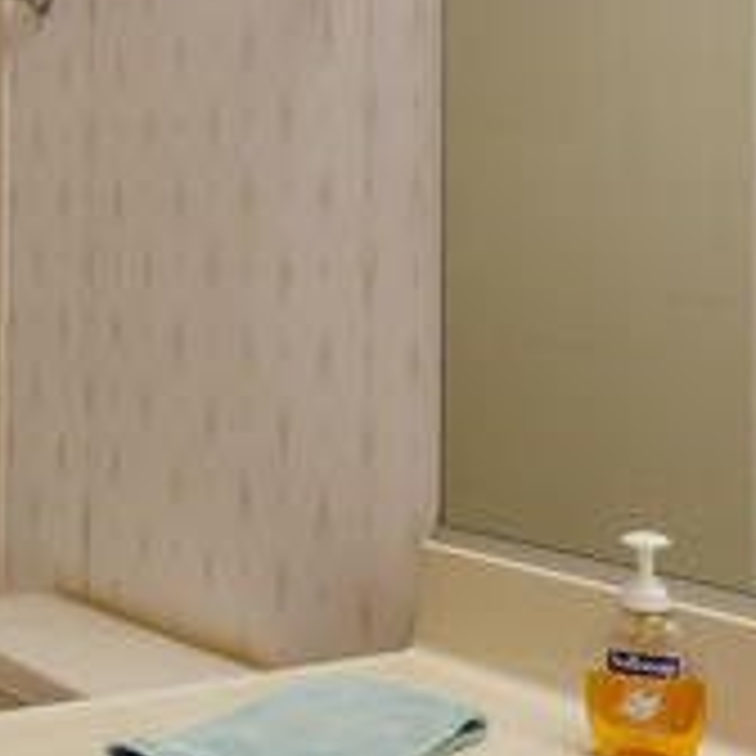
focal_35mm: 68
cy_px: 169
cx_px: 90
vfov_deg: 25.0
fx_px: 1680
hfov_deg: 24.7
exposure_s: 1/60
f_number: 9.5
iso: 200
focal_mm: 14
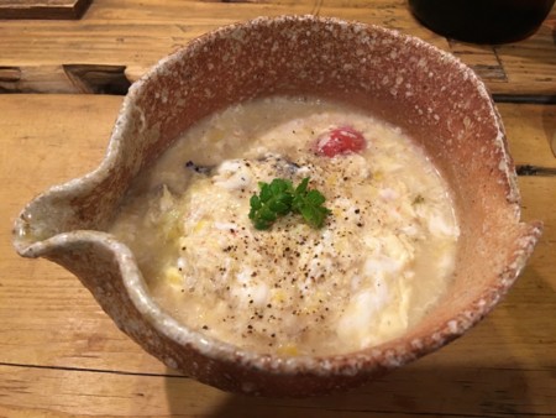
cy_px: 209
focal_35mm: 29
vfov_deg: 48.3
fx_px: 466
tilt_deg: -52.5
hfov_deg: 61.6
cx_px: 278
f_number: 2.2
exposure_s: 1/15
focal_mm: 4.15
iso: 100
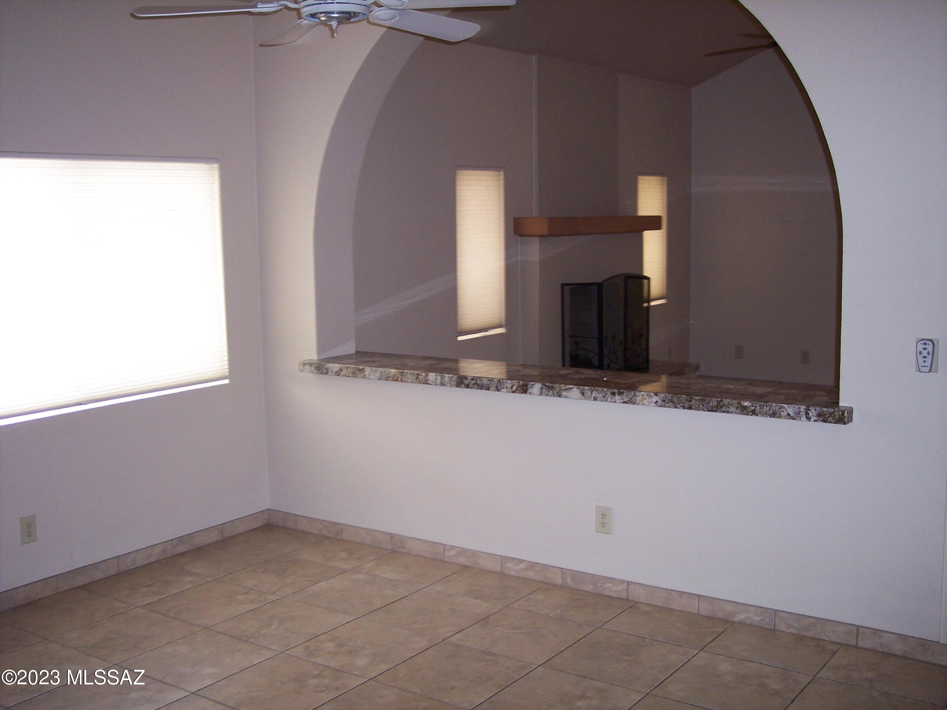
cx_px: 474
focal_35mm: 39
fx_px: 1067
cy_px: 355
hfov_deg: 47.9
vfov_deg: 36.8
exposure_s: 1/60
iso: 140
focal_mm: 8
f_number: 2.8
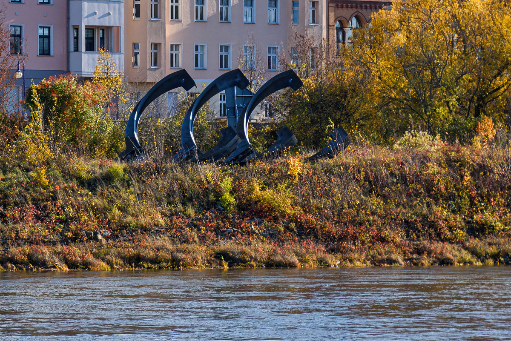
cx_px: 256
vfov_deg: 11.4
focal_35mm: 120
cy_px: 170
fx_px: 1704
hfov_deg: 17.1
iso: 200
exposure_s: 1/1250
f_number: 6.3
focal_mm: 80
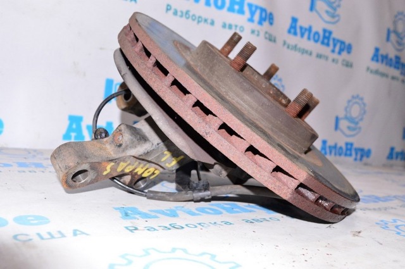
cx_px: 202
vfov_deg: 36.8
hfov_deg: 53.2
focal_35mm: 36
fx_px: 404
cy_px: 134
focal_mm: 24
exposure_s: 1/160
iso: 1600
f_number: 8
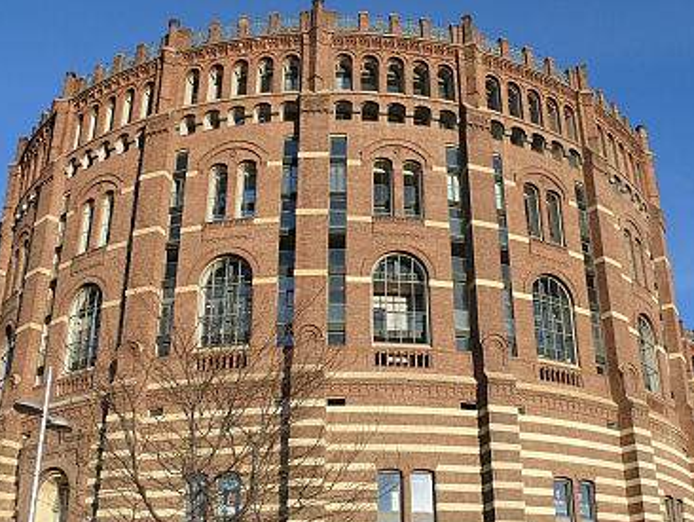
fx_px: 863
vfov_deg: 33.5
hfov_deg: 43.6
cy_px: 317
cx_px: 419
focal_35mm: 43
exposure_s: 1/320
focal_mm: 7.4
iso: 100
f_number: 5.6
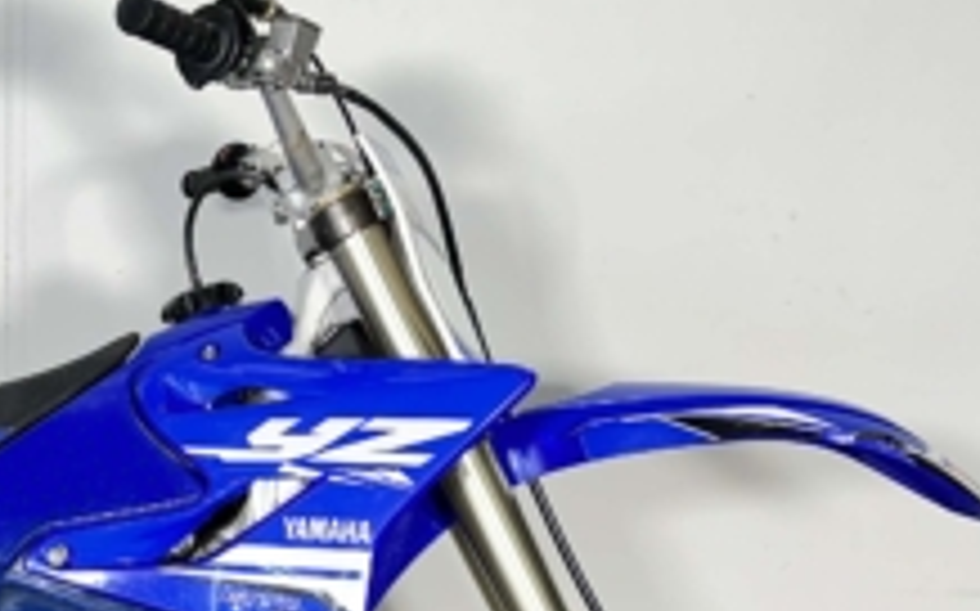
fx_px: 1869
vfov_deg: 17.7
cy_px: 723
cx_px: 13
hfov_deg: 27.8
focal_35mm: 70
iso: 64
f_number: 1.78
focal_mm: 6.86
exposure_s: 1/100
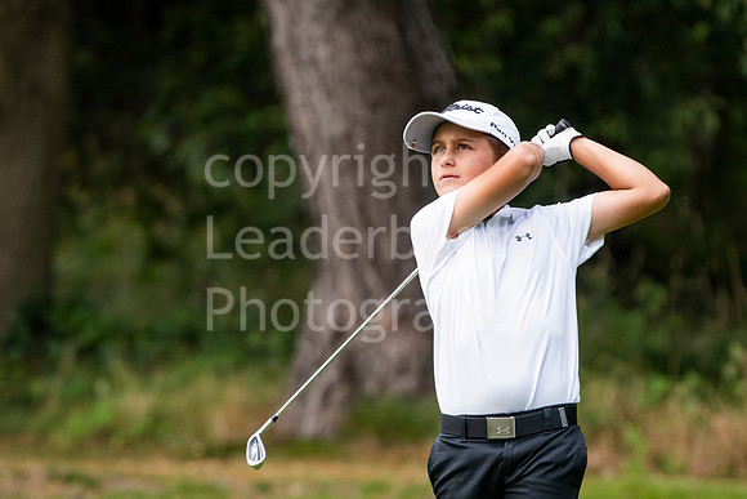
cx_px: 374
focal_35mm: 570
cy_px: 250
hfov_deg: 3.6
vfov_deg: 2.4
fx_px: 11830
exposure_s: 1/1000
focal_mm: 380
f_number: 5.6
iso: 1250
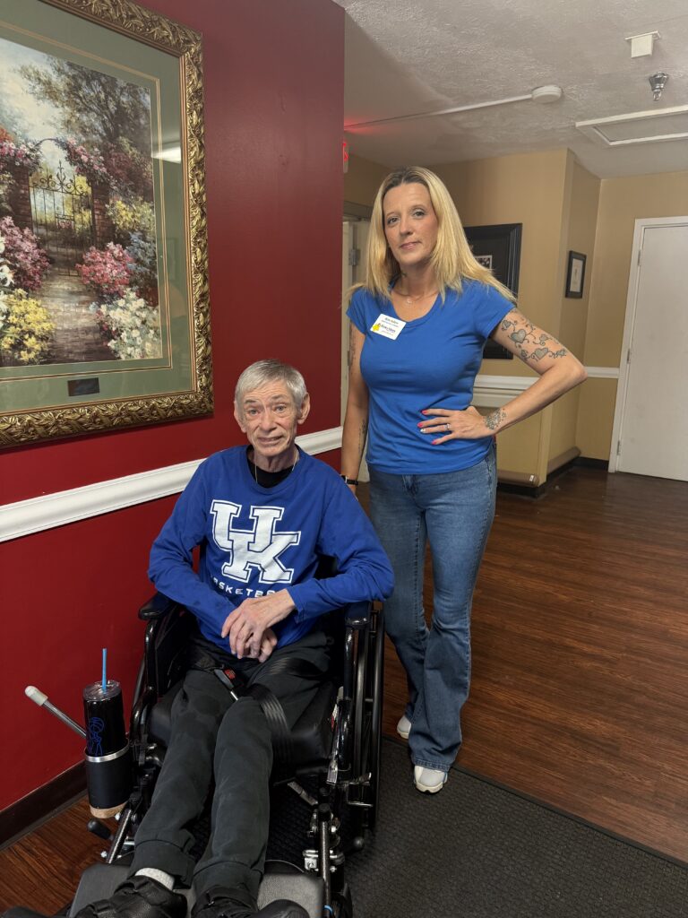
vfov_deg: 71.6
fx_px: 636
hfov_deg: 56.8
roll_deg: -0.5
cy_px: 459
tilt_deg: -12.3
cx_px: 344
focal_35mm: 24
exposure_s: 1/60
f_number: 1.78
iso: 250
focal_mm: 6.76
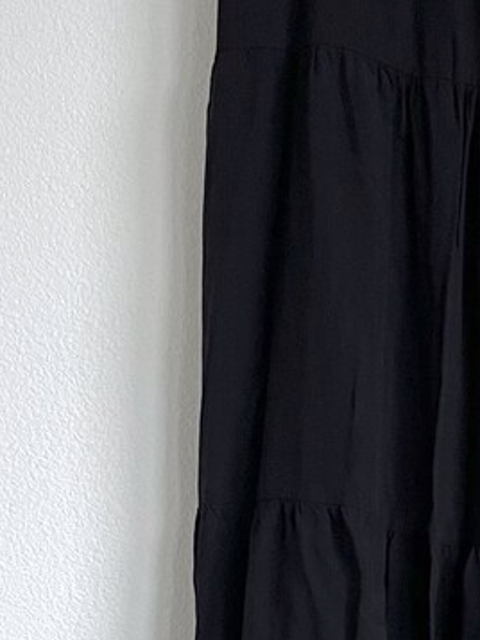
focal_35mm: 97
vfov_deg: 19.9
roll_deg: -0.2
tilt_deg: +0.7
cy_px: 549
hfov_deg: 14.8
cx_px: 561
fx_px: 1792
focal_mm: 5.1
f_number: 1.6
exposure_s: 1/65
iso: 125
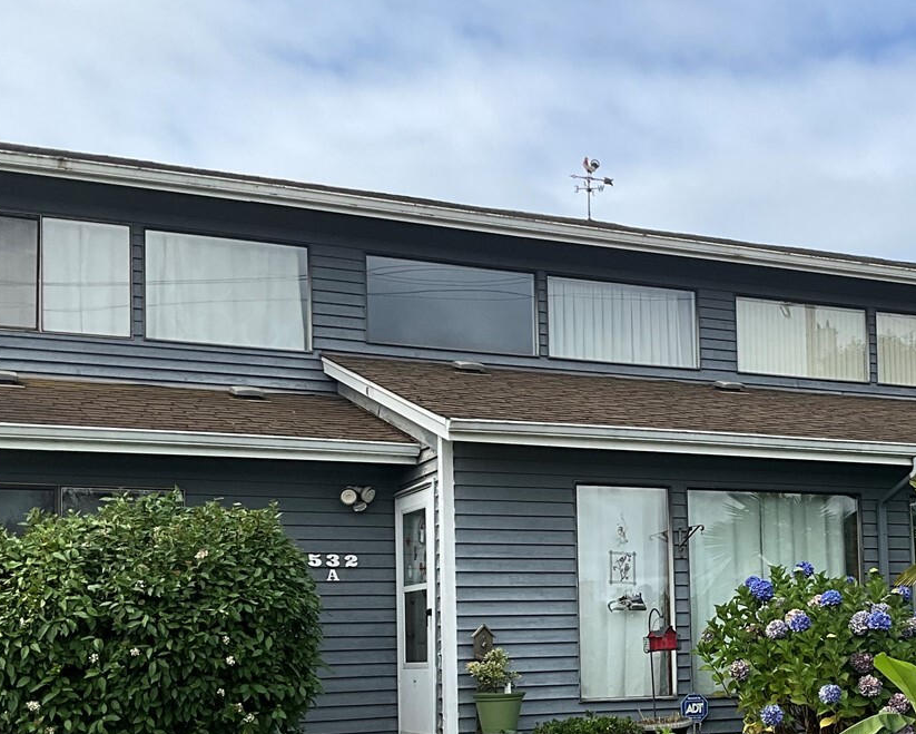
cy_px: 569
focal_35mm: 55
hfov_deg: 33.3
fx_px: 1492
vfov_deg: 27.2
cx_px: 713
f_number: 1.8
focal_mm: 3
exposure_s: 1/1144
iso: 25
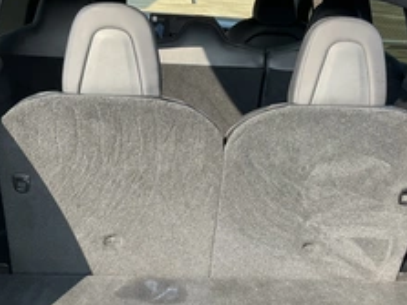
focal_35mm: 52
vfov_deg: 27.9
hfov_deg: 36.8
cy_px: 194
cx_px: 208
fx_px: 611
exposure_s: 1/140
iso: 16
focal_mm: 3
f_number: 1.8
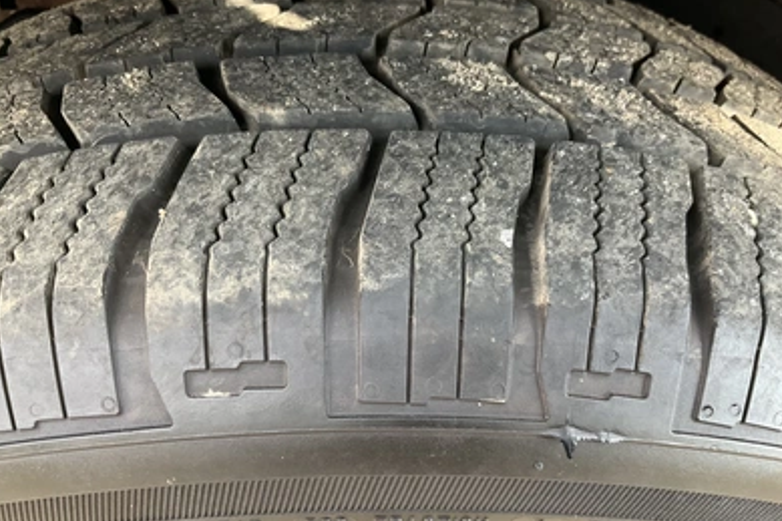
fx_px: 673
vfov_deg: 42.3
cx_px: 390
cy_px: 276
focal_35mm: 31
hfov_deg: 60.3
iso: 64
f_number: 1.8
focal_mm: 3
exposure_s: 1/101
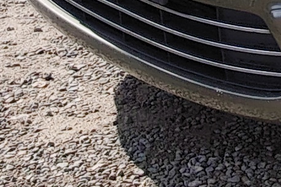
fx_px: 1701
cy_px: -275
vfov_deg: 6.0
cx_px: 852
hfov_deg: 8.1
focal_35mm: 218
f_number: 1.75
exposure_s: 1/964
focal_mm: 5.25
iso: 100
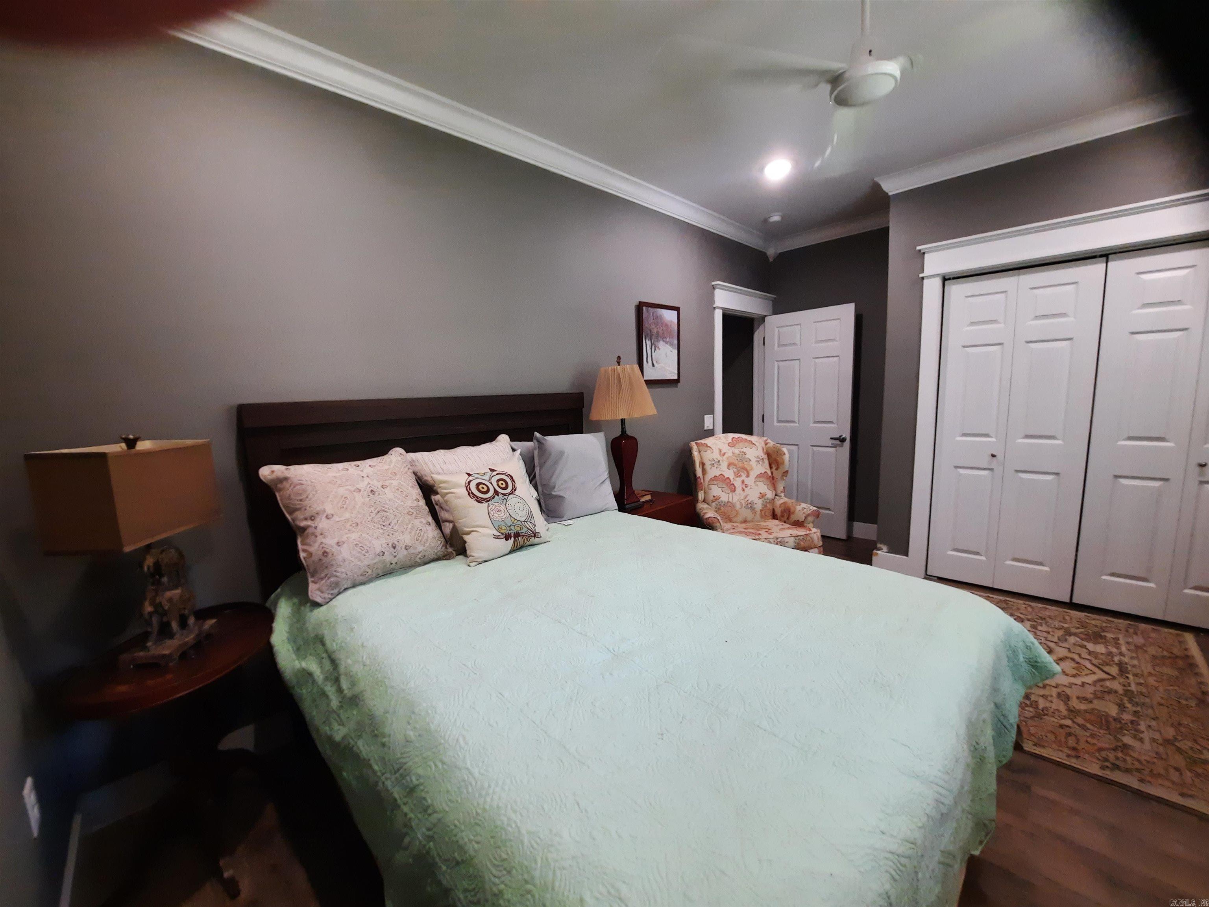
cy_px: 454
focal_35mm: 13
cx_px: 604
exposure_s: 1/40
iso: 160
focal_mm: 1.74
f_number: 2.2
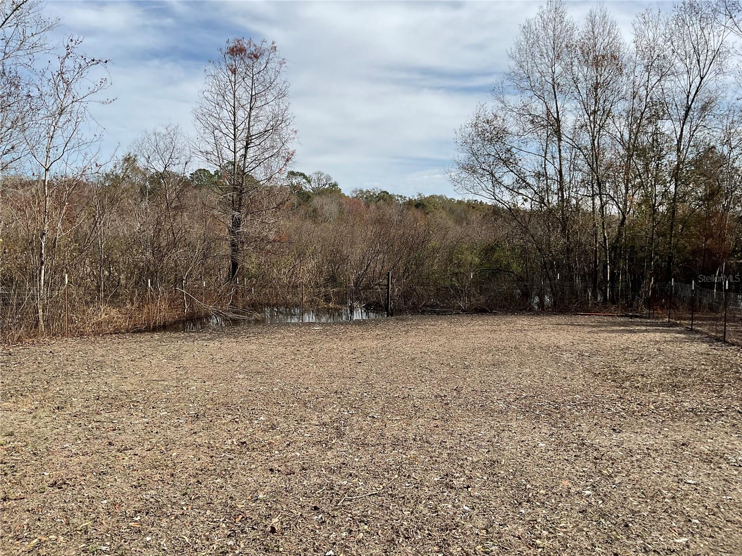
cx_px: 371
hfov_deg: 61.7
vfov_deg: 48.2
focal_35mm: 29
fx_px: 622
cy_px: 278
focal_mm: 3
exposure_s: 1/2058
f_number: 1.8
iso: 16
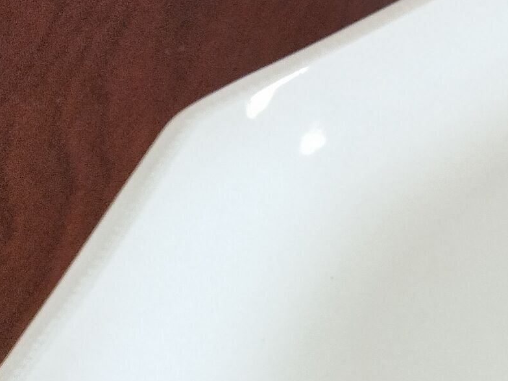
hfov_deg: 11.7
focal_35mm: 138
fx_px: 2025
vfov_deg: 10.2
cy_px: 658
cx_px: 1223
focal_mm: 4.71
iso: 236
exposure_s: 1/50
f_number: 1.79
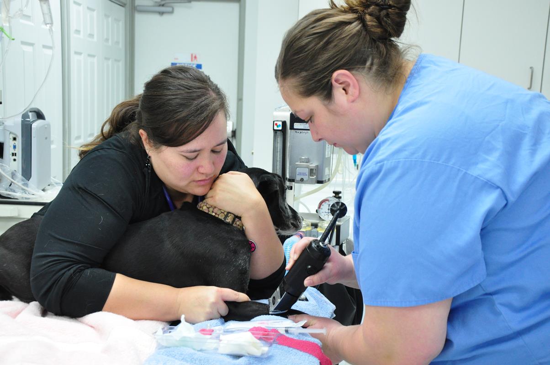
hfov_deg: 38.9
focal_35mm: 51
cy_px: 182
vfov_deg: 26.4
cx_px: 275
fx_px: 778
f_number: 6.3
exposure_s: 1/160
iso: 1600
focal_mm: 34
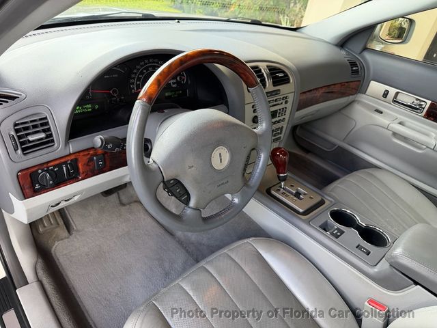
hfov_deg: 71.6
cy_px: 164
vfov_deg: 56.8
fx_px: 303
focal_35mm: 24
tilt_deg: -32.5
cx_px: 218
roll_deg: -10.5
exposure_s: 1/193
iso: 200
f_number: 1.78
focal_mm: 6.76
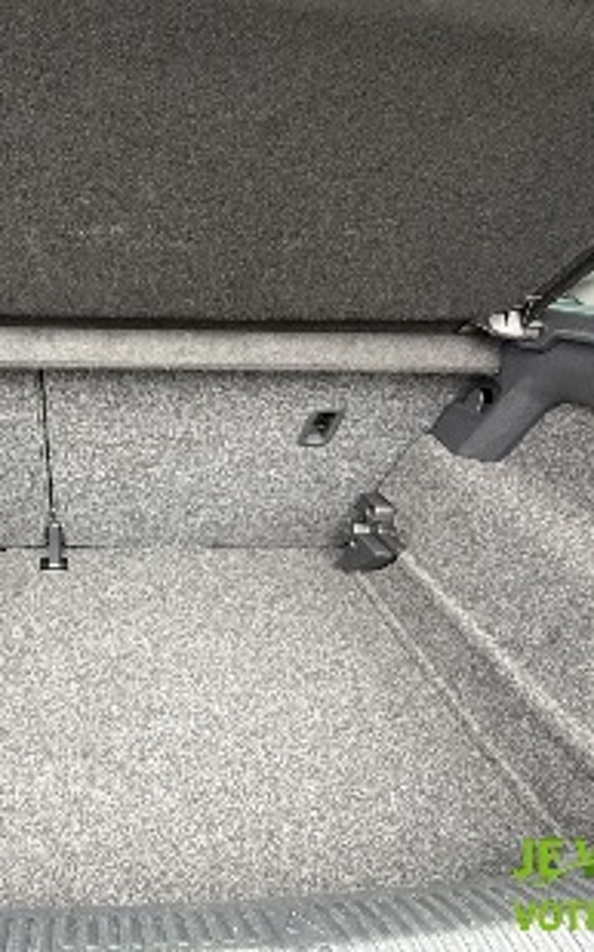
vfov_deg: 85.1
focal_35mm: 20
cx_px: 111
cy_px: 474
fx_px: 518
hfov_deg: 55.1
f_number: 2.2
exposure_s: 1/81
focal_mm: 2.22
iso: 320
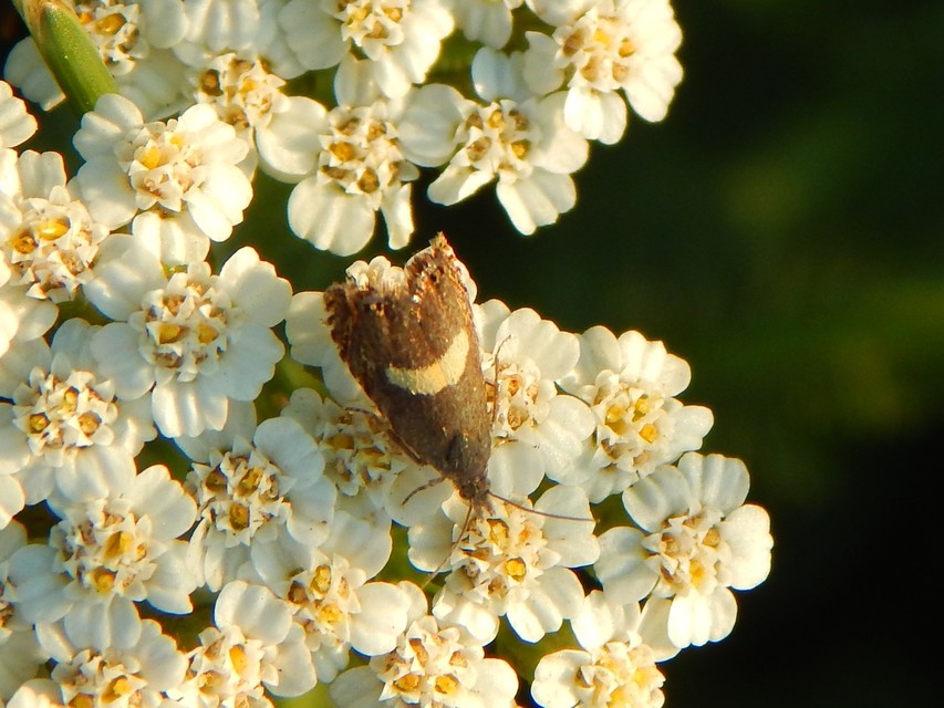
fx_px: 2318
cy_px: 354
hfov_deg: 23.0
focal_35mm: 85
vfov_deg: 17.4
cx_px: 472
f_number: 4.3
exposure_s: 1/250
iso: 125
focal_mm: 15.3
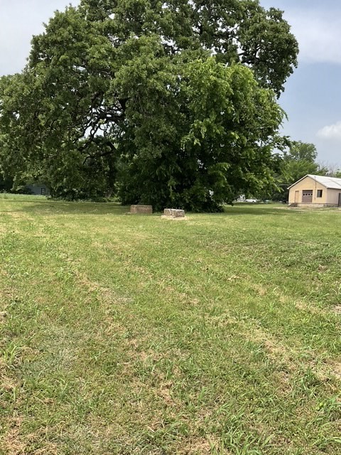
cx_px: 170
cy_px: 228
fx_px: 381
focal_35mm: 29
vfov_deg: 61.7
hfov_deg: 48.2
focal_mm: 3
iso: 16
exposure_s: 1/1195
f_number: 1.8
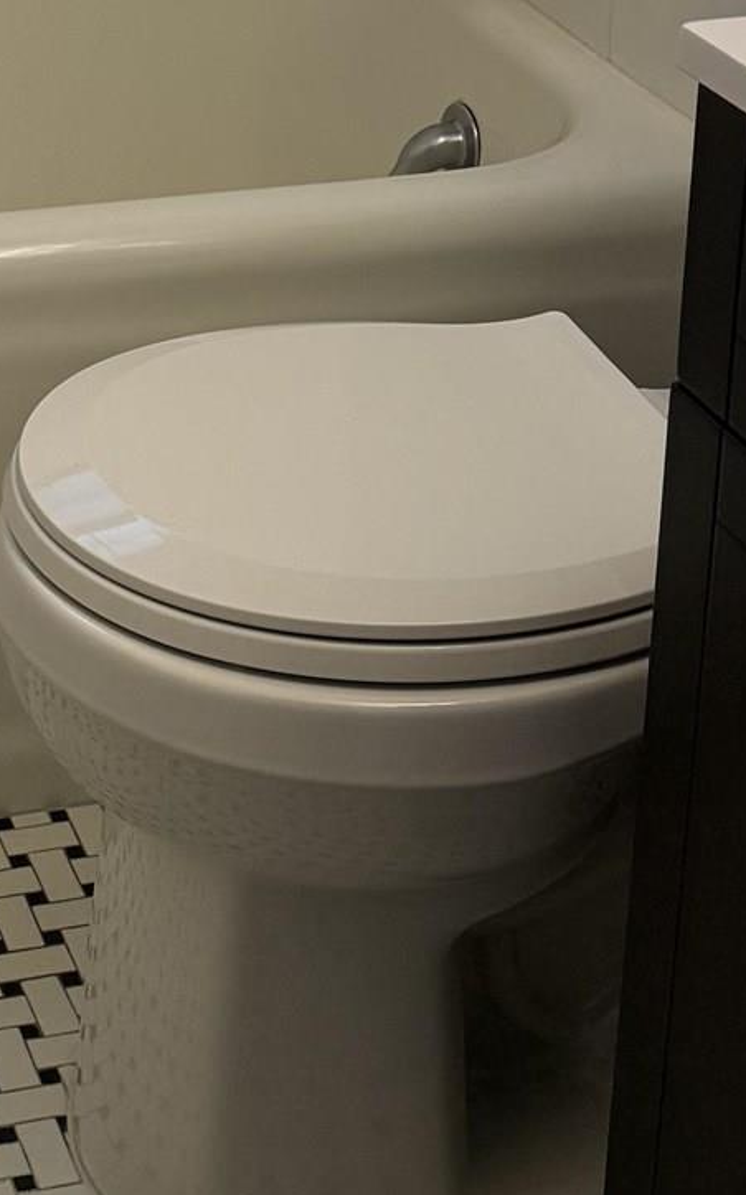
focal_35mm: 81
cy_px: -238
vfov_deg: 23.4
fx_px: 2637
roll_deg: -0.3
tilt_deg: -14.8
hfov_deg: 15.5
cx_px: -170
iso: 160
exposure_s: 1/230
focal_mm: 6.76
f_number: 1.78
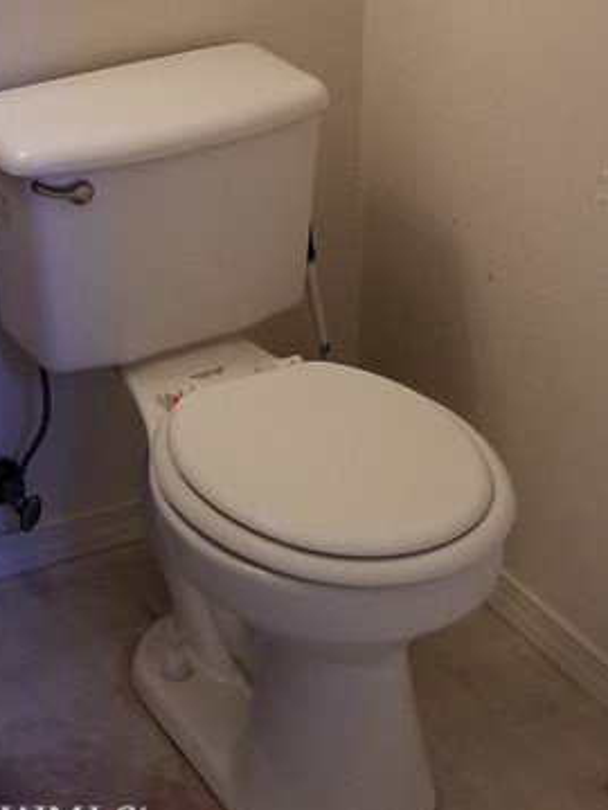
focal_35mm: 74
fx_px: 1733
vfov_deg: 23.2
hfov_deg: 19.4
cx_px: 20
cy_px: -254
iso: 200
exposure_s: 1/60
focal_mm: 4.25
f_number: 1.7
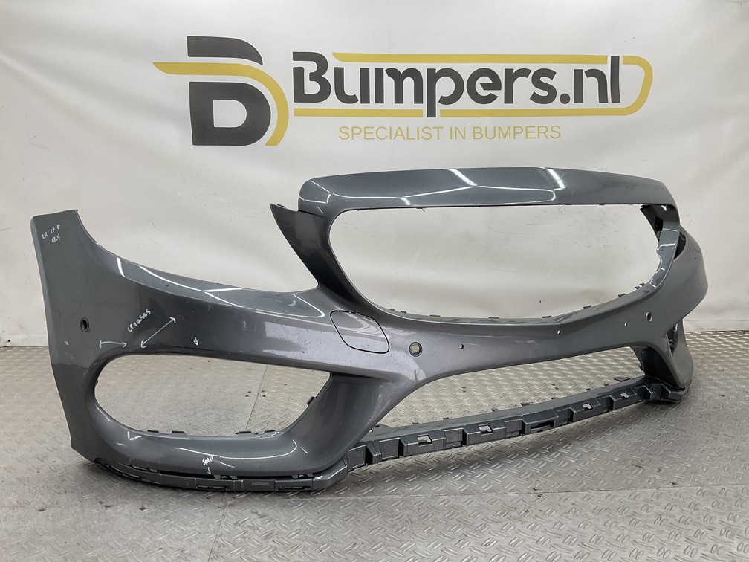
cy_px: 281
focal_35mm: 29
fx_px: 627
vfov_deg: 48.2
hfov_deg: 61.7
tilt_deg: -8.3
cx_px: 374
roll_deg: -1.1
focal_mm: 3
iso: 20
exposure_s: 1/120
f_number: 1.8
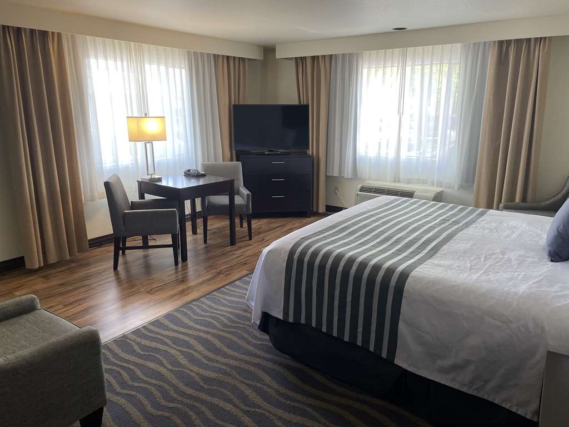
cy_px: 214
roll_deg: +1.0
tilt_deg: -12.0
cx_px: 284
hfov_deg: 67.3
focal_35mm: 26
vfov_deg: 53.1
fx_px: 427
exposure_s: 1/60
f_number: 1.6
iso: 80
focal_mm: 4.2
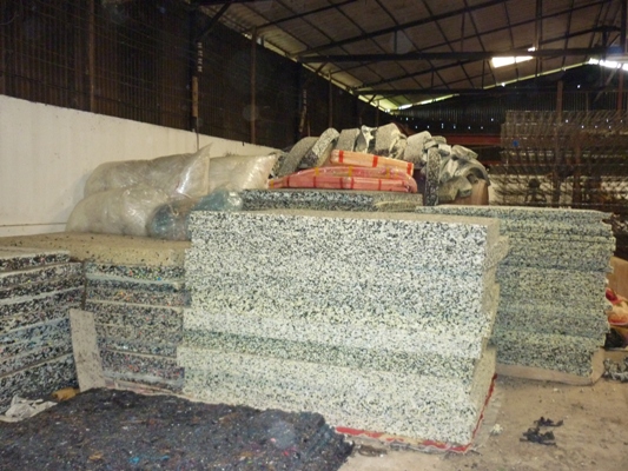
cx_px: 314
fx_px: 599
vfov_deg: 43.0
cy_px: 236
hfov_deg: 55.3
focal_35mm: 33
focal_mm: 5.5
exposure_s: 1/30
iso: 500
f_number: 2.8
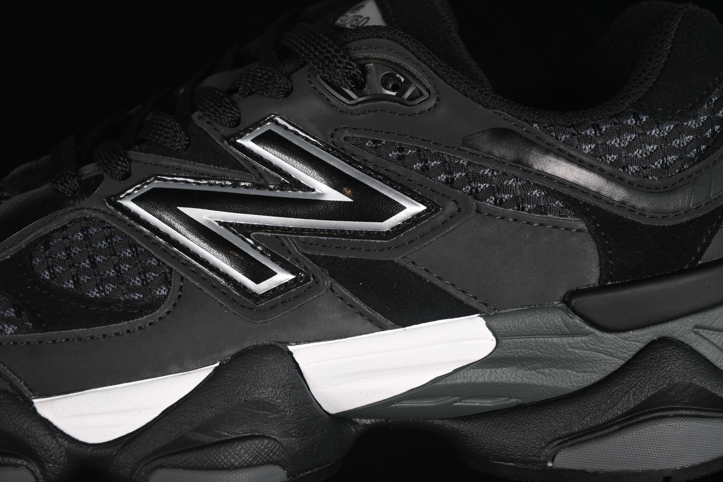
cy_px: 241
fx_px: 1506
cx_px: 362
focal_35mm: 75
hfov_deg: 27.0
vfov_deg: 18.2
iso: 160
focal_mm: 50
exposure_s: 1/50
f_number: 6.3
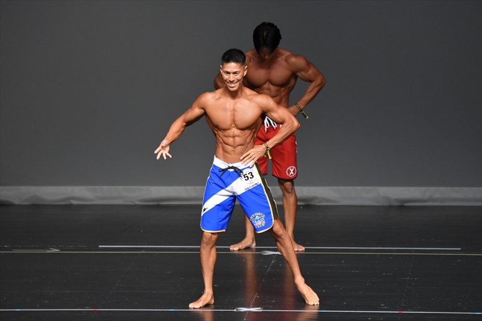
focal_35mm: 315
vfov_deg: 4.4
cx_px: 241
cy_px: 160
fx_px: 4215
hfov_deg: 6.5
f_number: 5.6
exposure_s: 1/400
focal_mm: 210
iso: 2500
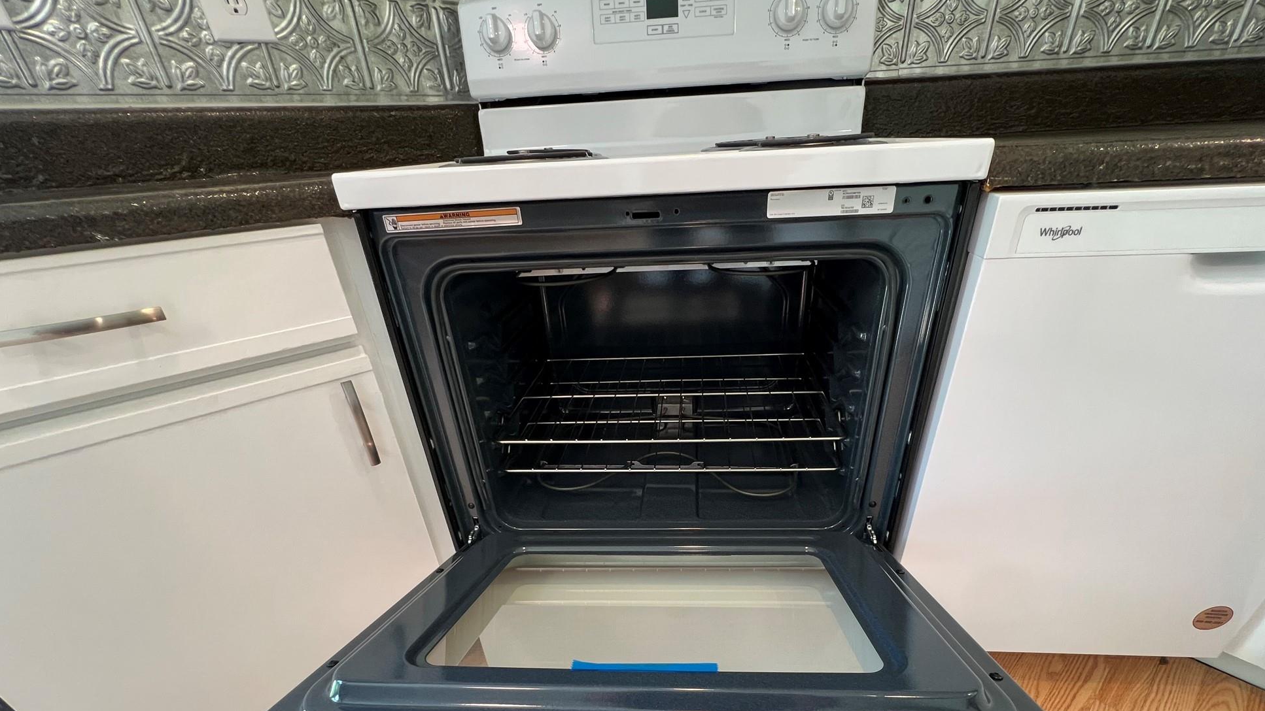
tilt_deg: -32.6
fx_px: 503
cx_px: 658
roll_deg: +3.9
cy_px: 478
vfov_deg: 68.4
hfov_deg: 102.9
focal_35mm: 15
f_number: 1.8
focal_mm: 1.57
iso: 200
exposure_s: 1/60
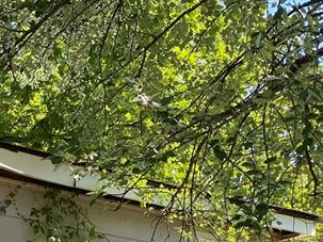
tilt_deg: +4.9
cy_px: 374
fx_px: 821
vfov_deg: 15.4
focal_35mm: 88
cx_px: 15
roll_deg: -1.8
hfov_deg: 21.6
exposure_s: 1/454
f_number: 1.8
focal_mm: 4.25
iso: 32
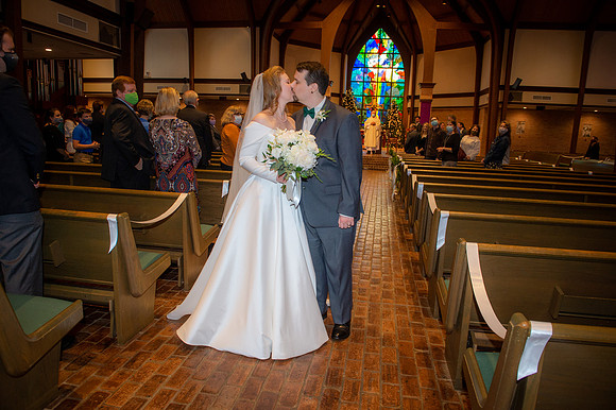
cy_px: 205
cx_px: 308
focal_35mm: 24
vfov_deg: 53.1
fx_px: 410
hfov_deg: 73.8
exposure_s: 1/125
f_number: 5.6
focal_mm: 24
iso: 1600
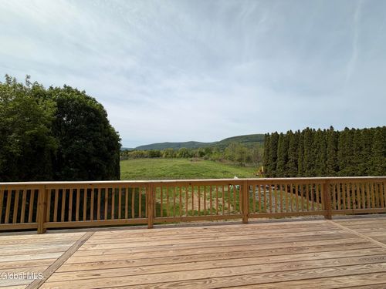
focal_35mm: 14
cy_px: 144
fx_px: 156
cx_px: 193
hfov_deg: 102.1
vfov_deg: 85.7
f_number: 2.2
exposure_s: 1/1464
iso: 20
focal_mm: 2.22
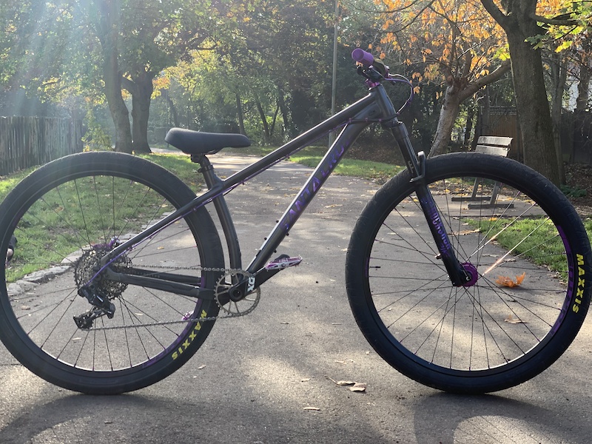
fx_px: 889
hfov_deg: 36.8
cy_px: 222
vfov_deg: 28.0
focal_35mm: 52
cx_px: 296
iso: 25
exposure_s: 1/122
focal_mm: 6
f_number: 2.4
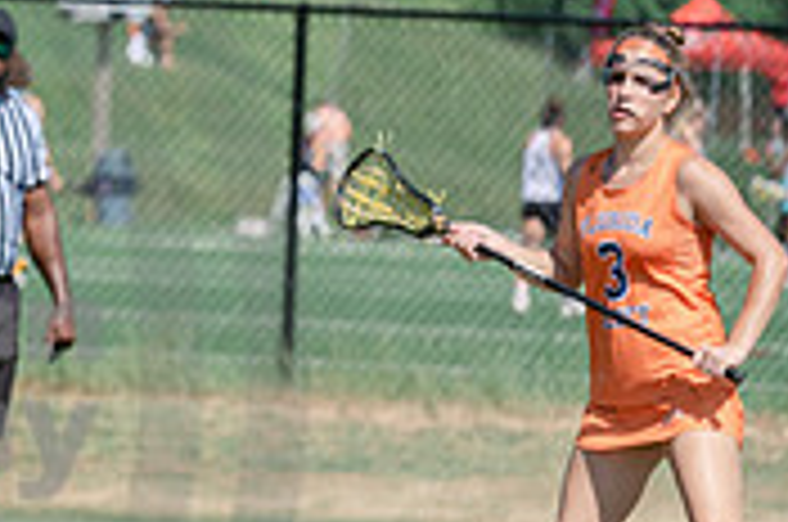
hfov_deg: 2.8
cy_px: 420
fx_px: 16015
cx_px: -743
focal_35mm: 733
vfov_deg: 1.9
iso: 400
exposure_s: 1/2000
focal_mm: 185
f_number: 5.6
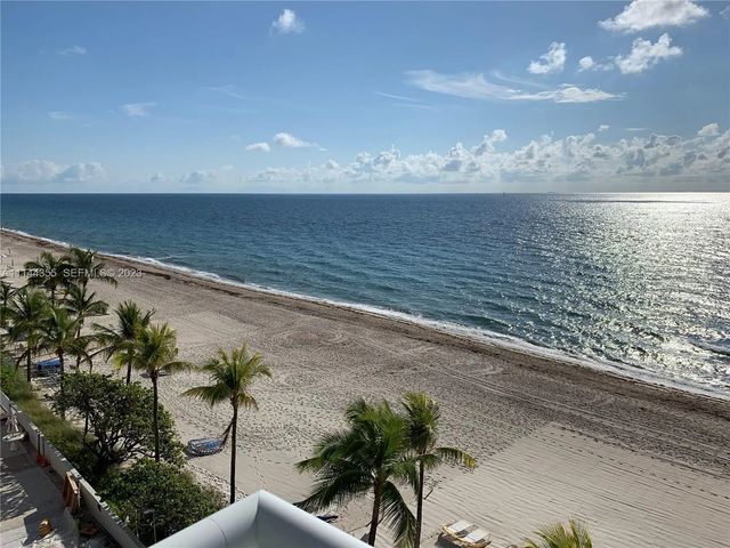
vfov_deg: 53.1
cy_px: 274
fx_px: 548
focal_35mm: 26
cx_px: 365
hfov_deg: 67.3
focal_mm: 4.25
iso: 25
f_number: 1.8
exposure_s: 1/8696
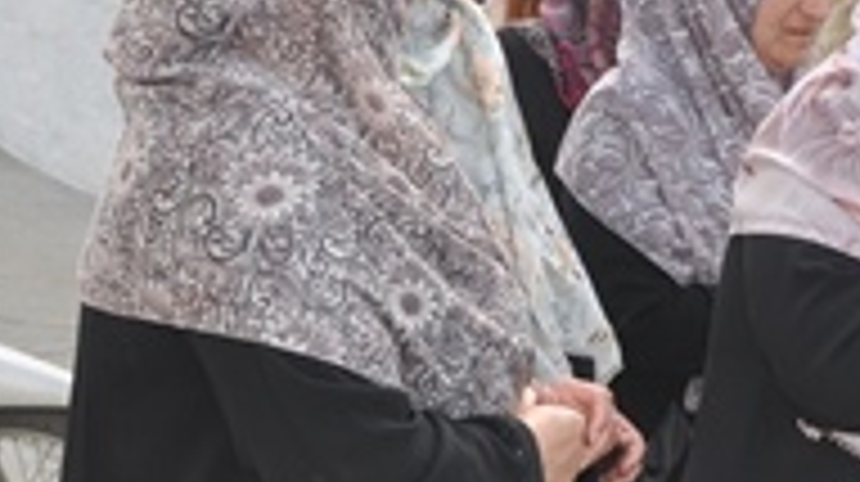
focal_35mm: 177
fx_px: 4032
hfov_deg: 11.8
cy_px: 342
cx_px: 1121
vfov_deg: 6.8
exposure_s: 1/200
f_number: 8
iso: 200
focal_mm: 28
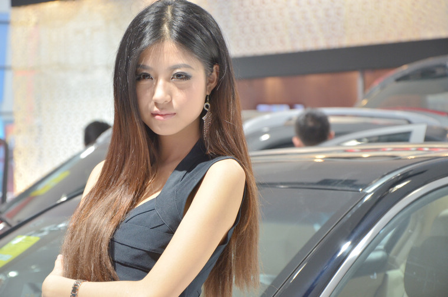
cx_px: 224
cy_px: 148
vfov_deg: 10.7
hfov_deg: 16.1
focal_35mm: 128
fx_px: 1583
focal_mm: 85
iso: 800
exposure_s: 1/50
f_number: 5.6
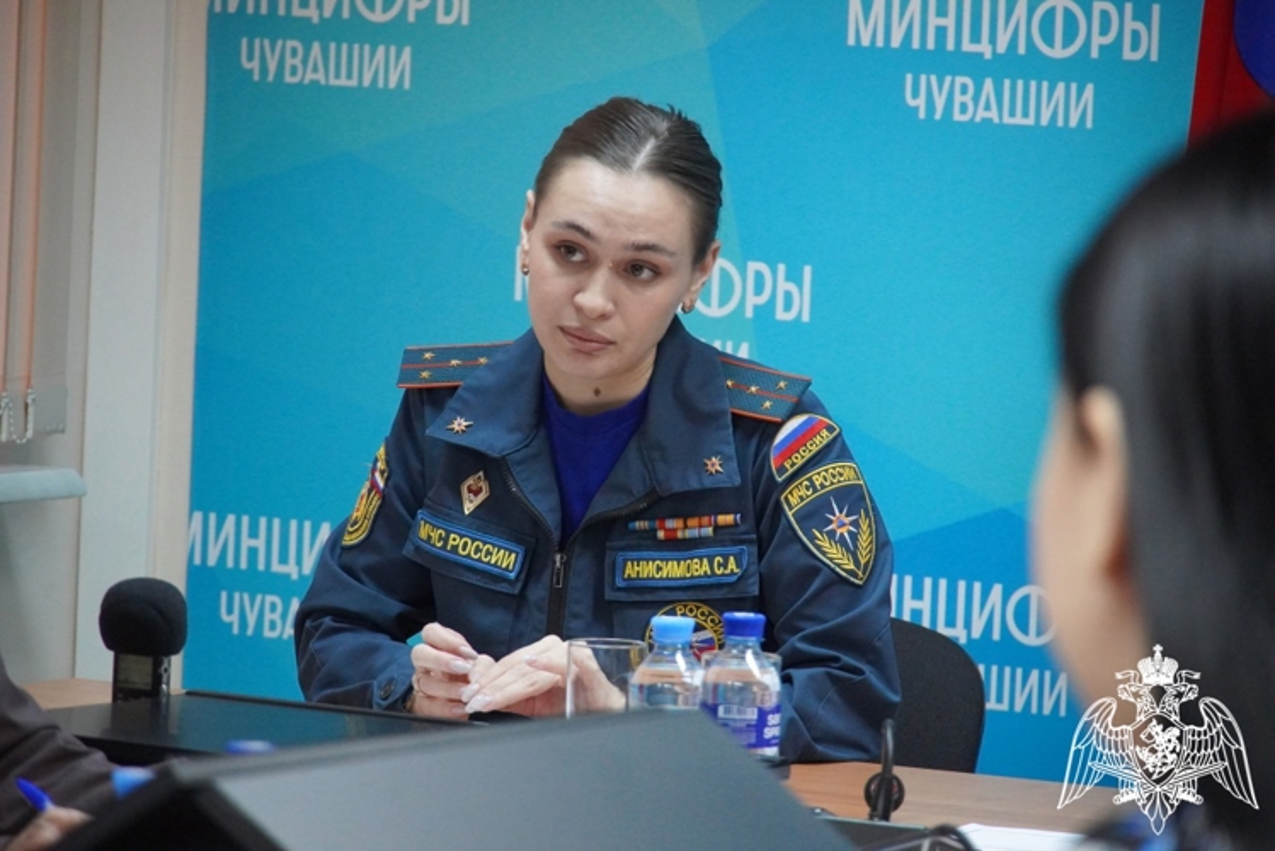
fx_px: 7174
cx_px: 638
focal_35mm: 202
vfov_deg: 6.8
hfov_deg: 10.2
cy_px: 426
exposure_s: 1/200
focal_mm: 135
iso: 6400
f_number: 5.6
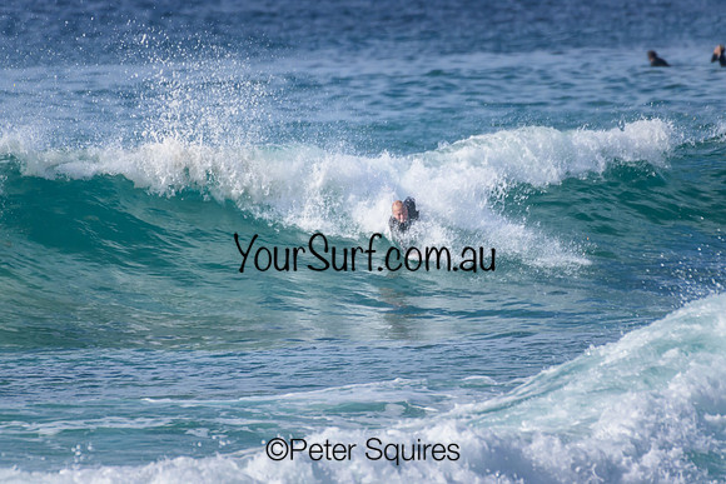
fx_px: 20170
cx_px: 363
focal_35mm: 1000
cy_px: 242
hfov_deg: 2.1
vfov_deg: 1.4
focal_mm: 1000
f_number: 11
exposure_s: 1/2000
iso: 800
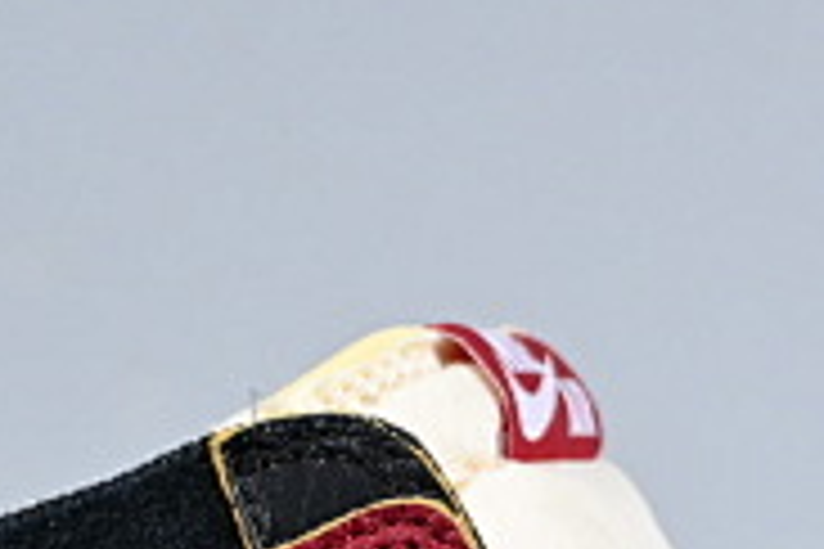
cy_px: 1177
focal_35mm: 236
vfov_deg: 5.7
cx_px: 838
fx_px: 5401
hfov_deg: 8.7
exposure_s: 1/125
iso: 560
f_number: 5.3
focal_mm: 36
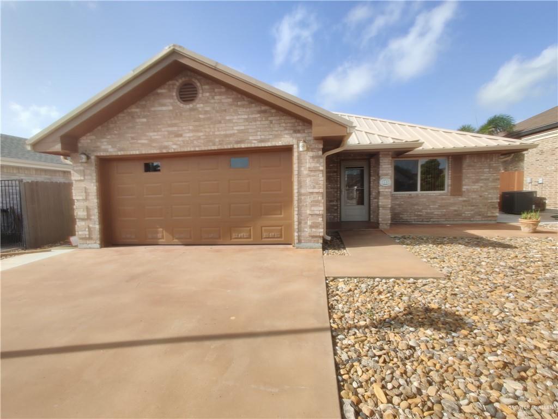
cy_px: 210
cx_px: 279
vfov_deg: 89.9
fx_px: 210
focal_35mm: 13
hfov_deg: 106.2
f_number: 2.2
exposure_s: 1/854
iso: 125
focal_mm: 2.25
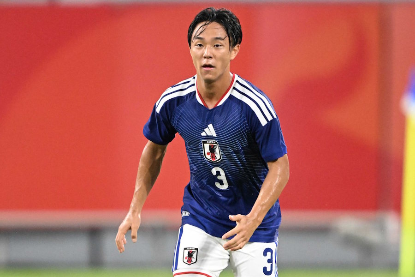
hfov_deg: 3.7
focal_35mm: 560
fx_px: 6455
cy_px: 138
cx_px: 208
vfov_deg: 2.5
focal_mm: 560
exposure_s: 1/1600
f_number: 4
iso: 6400
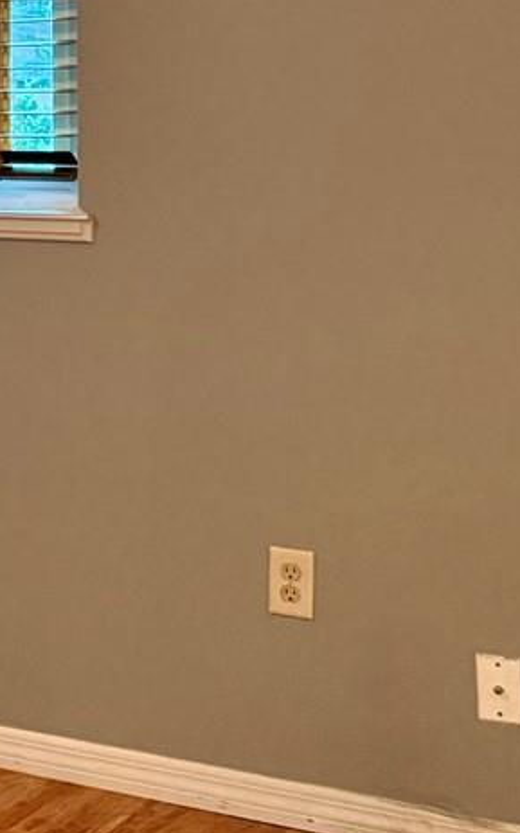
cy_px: 139
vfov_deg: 23.1
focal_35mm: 88
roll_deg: +0.7
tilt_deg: -1.9
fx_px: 1997
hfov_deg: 12.6
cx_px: -592
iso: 640
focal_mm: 6.76
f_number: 1.78
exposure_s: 1/60
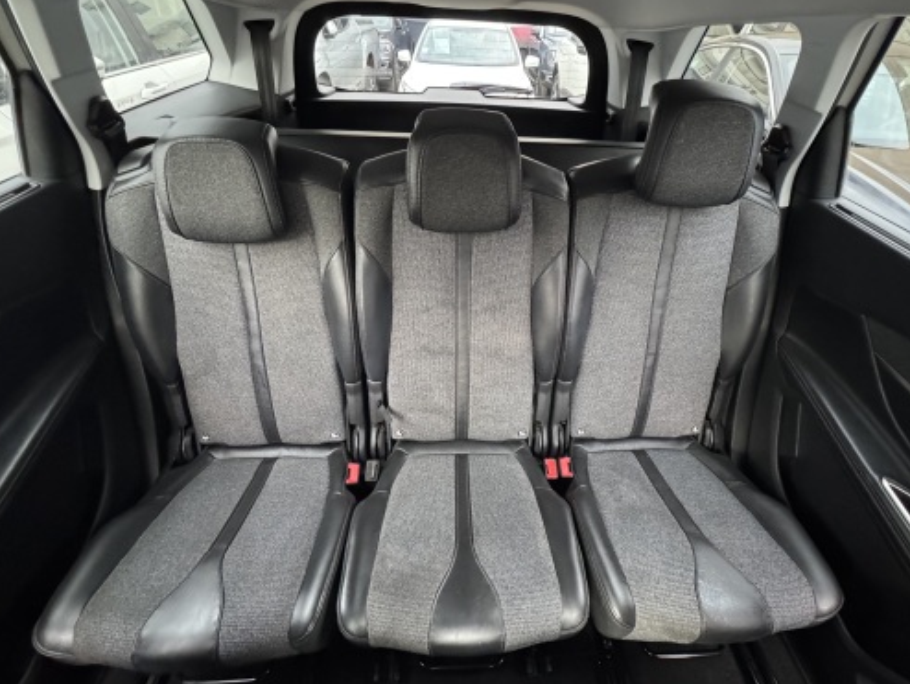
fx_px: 447
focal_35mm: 17
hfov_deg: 90.9
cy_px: 363
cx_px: 481
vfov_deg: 74.7
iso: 1250
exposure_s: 1/58
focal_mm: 2.22
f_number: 2.2
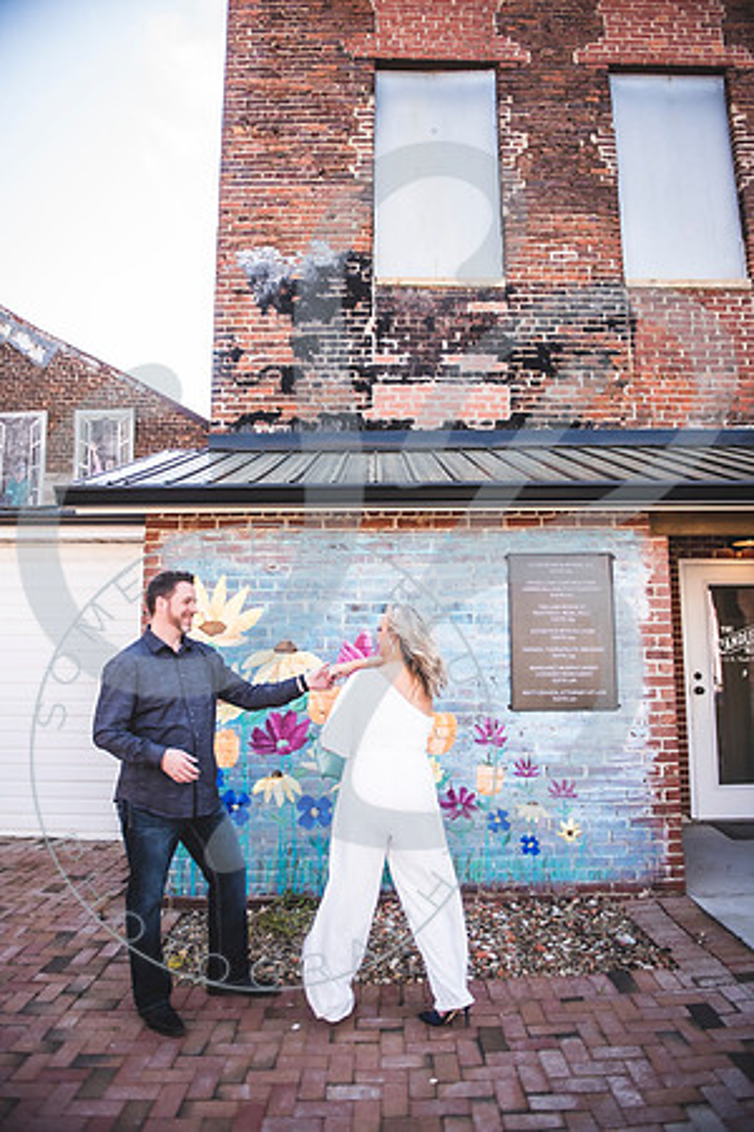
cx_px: 377
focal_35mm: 24
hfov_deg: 53.1
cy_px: 566
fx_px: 754
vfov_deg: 73.7
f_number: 2.8
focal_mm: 24
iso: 100
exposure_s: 1/400
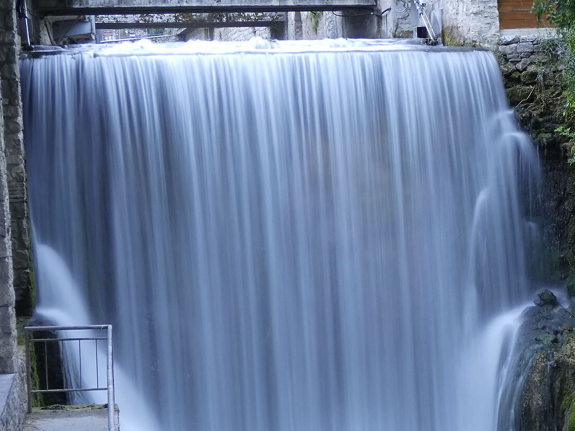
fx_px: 1561
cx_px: 489
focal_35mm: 94
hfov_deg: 20.5
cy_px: 301
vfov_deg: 15.7
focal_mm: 7.8
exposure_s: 1
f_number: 4
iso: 80
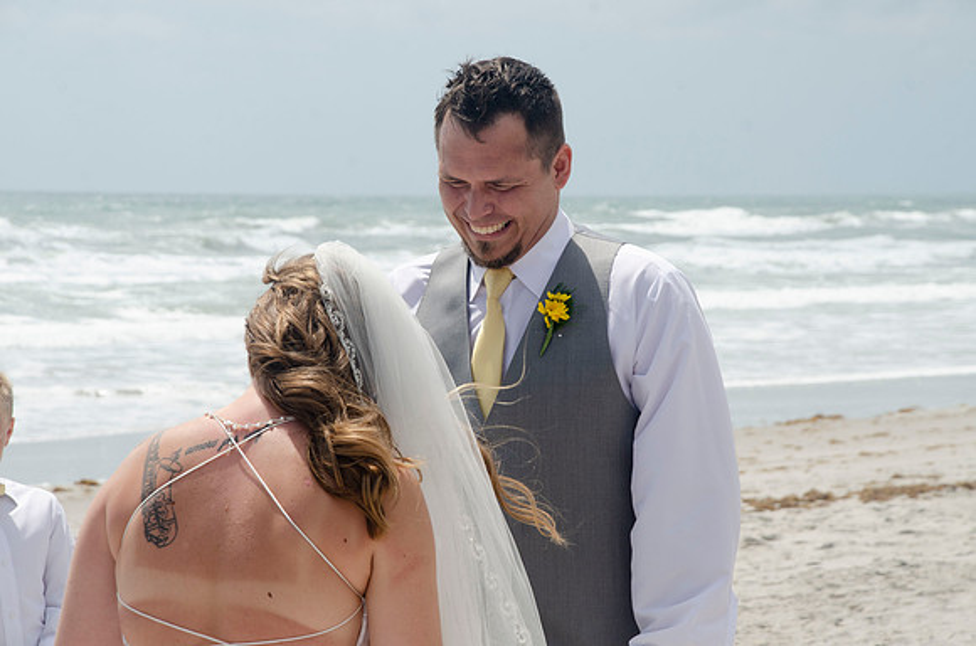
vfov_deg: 10.1
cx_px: 488
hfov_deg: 15.2
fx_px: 3652
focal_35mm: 135
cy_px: 323
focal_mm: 90
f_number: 11
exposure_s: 1/250
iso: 100
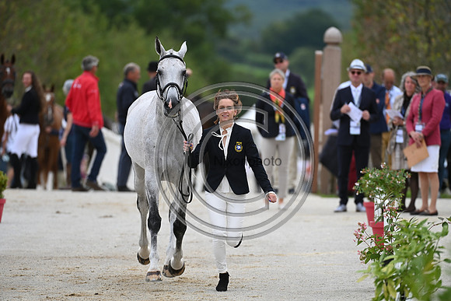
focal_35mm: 400
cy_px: 150
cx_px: 226
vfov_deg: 3.4
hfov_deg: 5.2
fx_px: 5012
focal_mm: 400
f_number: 5.6
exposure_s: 1/1600
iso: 500
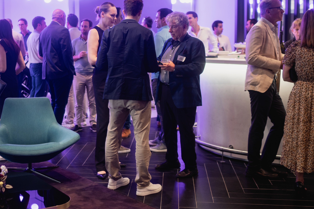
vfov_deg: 23.7
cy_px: 81
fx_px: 497
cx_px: 82
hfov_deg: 34.4
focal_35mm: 57
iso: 400
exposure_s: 1/100
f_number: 1.4
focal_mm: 35
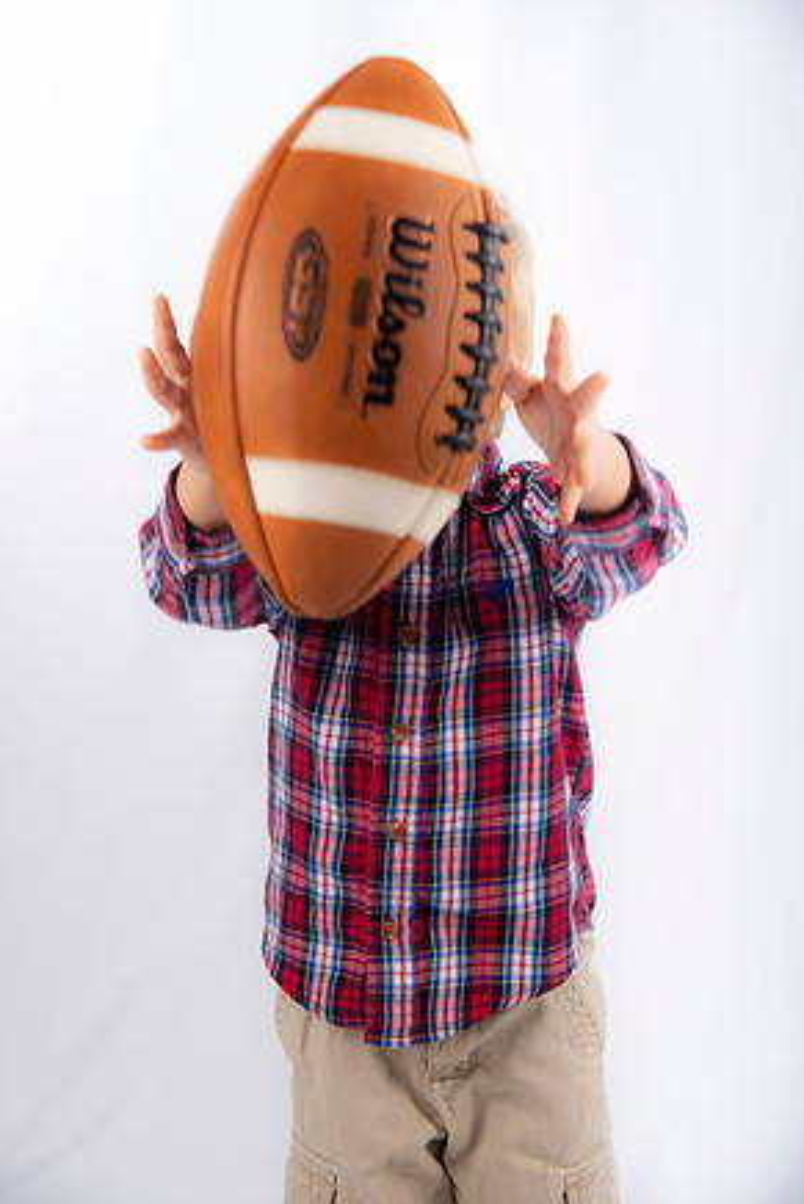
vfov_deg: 29.6
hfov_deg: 20.0
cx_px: 408
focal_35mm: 68
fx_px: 2276
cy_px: 594
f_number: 5.6
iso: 100
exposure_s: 1/200
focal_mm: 66
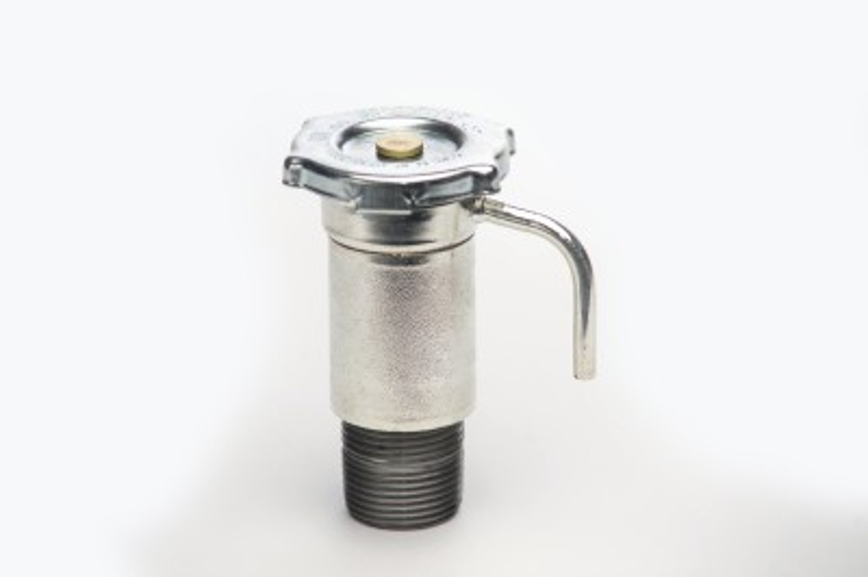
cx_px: 434
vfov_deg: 6.9
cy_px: 288
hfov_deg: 10.3
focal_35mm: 200
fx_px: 4818
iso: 100
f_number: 7.1
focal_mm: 200
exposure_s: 1/160
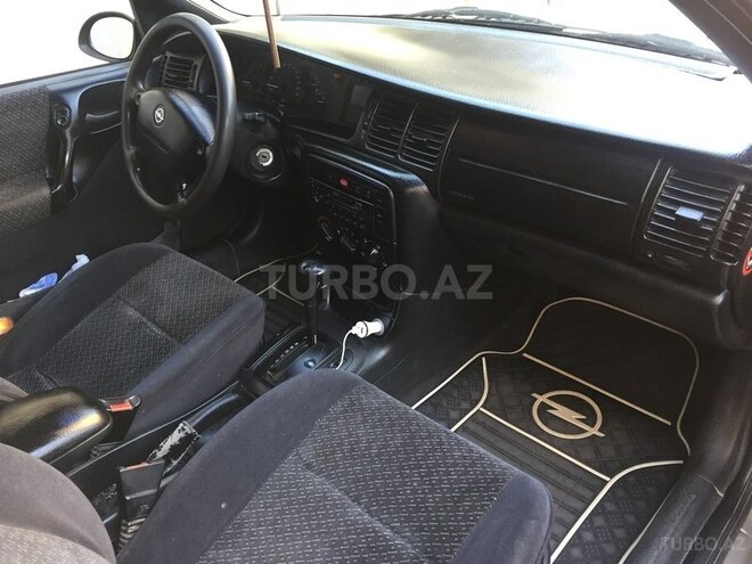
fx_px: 630
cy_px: 282
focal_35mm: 29
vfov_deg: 48.2
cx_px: 376
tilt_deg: -30.8
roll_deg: +6.4
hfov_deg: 61.7
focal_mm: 4.15
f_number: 2.2
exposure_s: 1/33
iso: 125
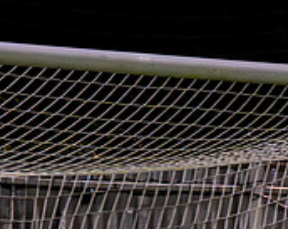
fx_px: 7871
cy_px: 488
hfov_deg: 2.1
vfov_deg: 1.7
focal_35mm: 925
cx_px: 125
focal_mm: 120
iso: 6400
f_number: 2.8
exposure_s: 1/1250
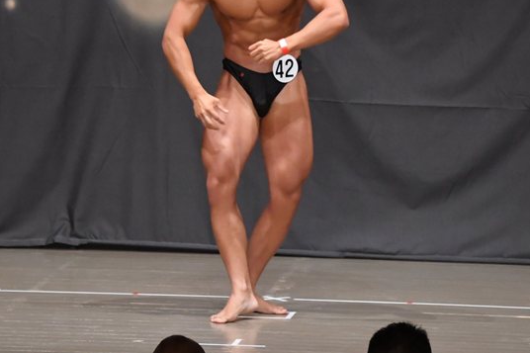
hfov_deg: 5.9
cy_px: 101
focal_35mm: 347
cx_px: 256
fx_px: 5107
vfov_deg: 4.0
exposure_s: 1/400
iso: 6400
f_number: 5.6
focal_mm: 160
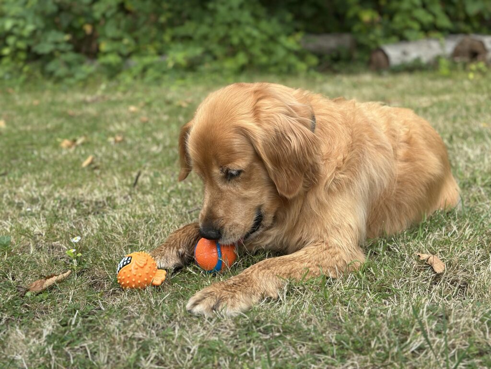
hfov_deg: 39.7
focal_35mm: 48
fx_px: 681
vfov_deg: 30.3
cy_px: 184
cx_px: 246
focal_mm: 6.86
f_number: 1.78
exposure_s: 1/911
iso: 80
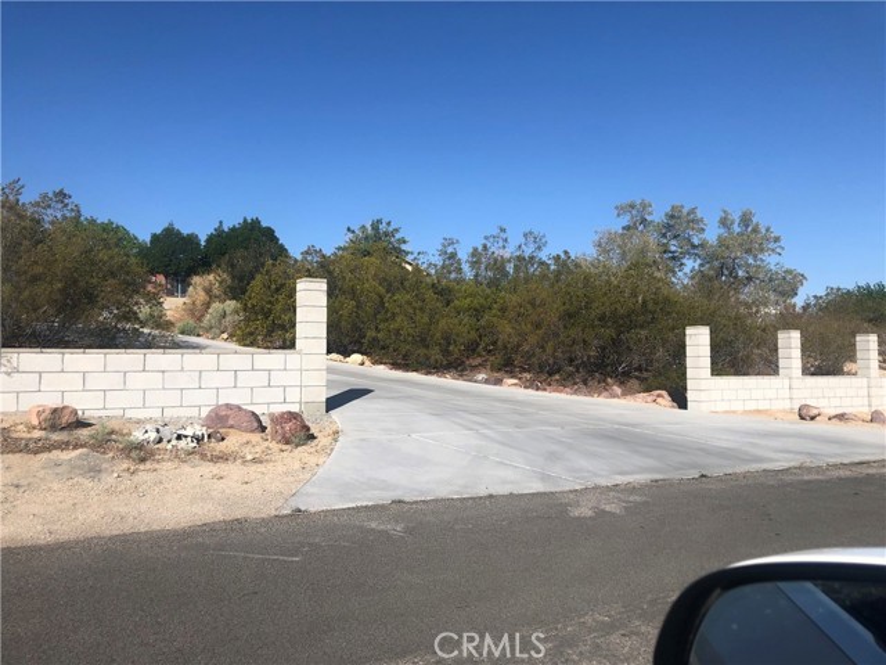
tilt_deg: +2.3
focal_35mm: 28
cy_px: 332
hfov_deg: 63.4
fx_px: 717
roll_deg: -0.1
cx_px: 443
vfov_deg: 49.7
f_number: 1.8
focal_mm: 3.99
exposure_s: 1/2825
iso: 20
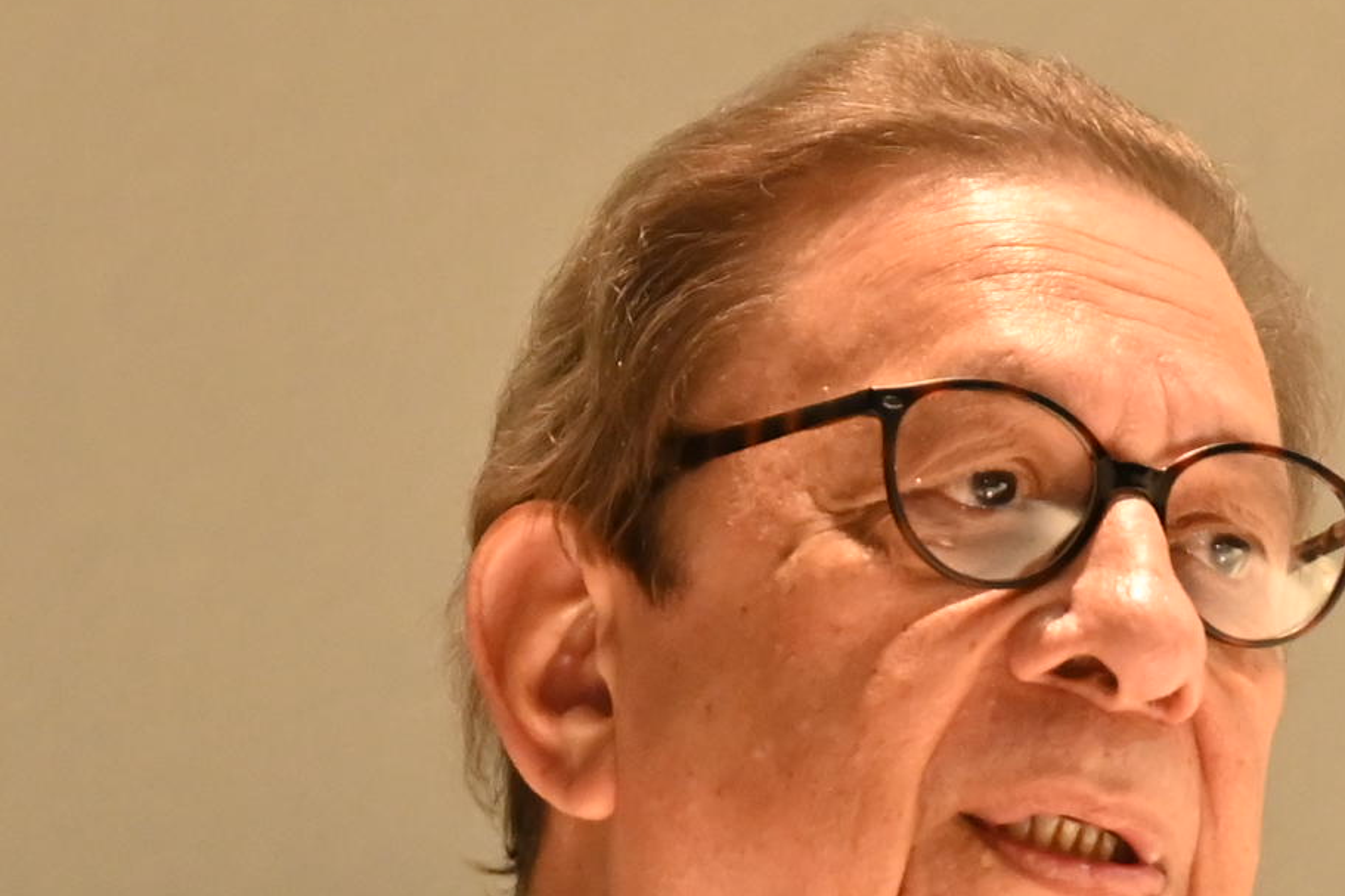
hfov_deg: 5.9
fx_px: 12998
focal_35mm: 348
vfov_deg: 3.9
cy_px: 1224
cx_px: 1299
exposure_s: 1/100
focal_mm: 70
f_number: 3.5
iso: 2500
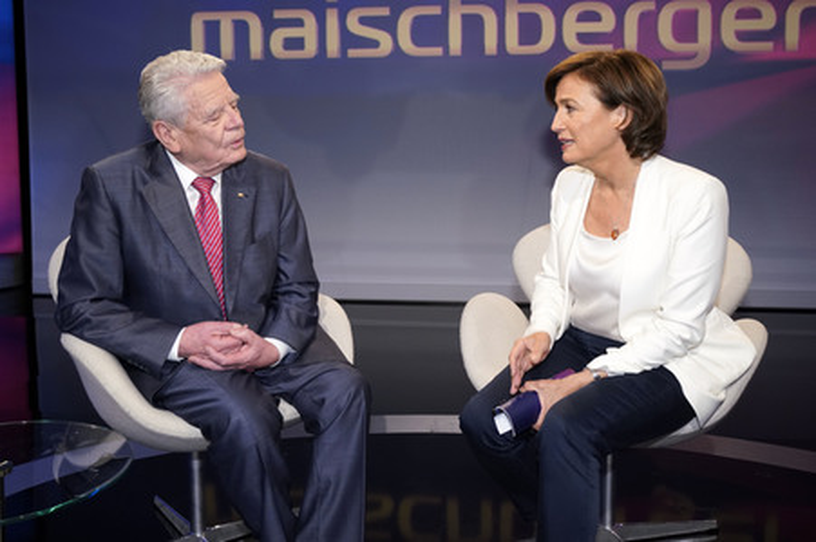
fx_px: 634
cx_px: 408
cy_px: 271
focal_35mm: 28
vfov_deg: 46.3
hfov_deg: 65.5
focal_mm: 28
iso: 2000
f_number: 5
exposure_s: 1/160
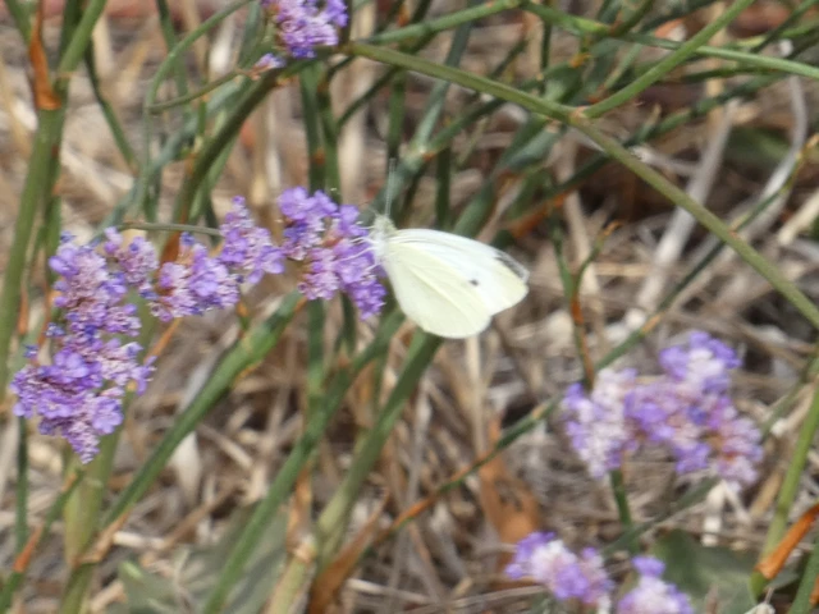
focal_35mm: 531
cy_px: 307
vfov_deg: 2.8
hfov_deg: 3.7
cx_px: 410
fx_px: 12563
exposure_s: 1/320
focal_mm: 95.2
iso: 250
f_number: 5.6
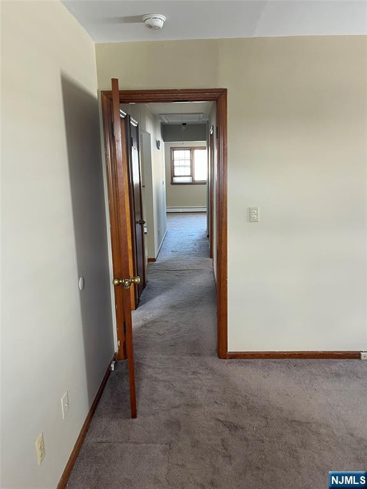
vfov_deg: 67.3
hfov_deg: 53.1
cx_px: 184
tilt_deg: -11.3
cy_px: 244
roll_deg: +0.6
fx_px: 368
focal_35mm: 26
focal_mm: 5.1
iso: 125
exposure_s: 1/96
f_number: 1.6
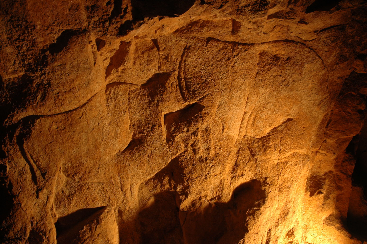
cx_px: 188
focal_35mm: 29
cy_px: 129
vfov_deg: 44.9
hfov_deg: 63.7
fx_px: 295
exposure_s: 1/25
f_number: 3.5
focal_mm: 18
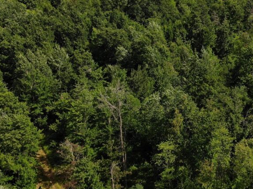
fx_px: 329
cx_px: 201
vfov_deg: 31.3
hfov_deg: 40.4
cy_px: 35
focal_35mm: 45
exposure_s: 1/1154
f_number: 2.8
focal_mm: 4.5
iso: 100
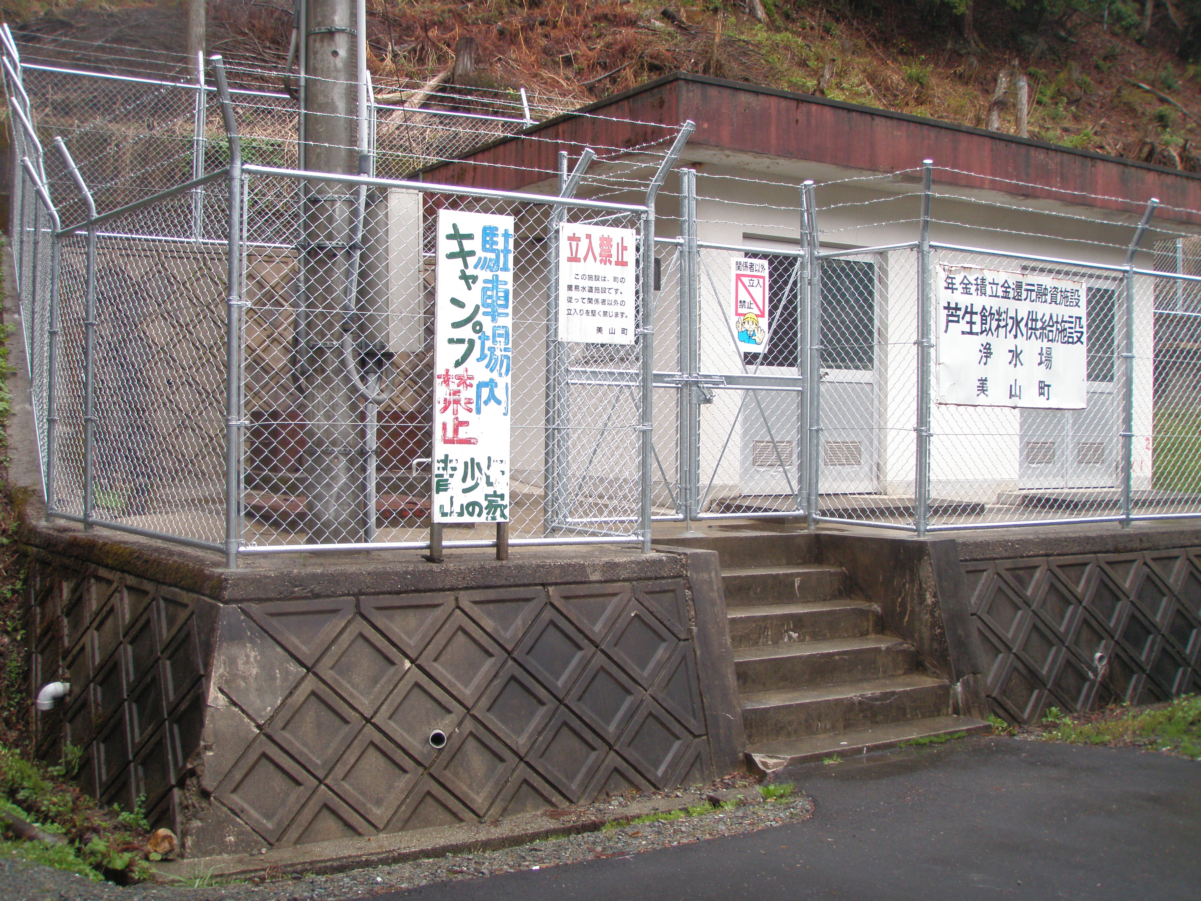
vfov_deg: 37.7
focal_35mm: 38
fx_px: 1318
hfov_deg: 49.0
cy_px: 450
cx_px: 600
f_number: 3.5
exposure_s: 1/80
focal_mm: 6.7
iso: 80
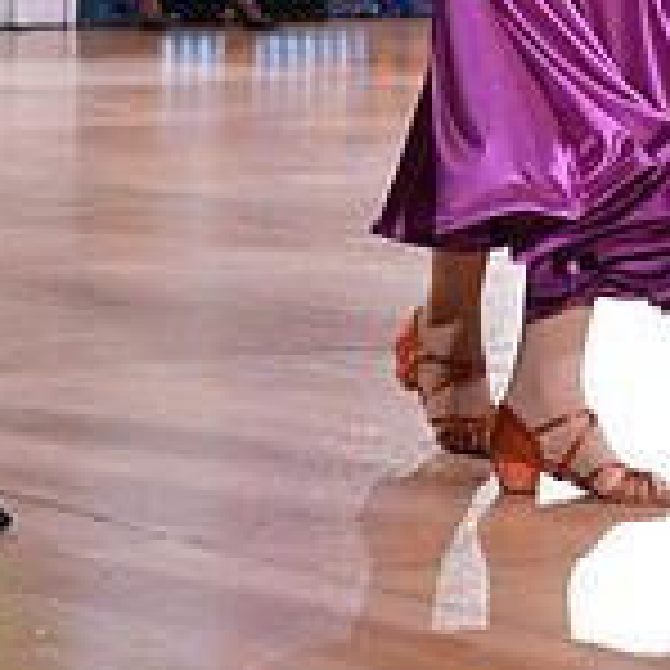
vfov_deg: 9.2
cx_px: 281
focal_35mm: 182
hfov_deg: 9.6
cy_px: -549
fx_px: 3985
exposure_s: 1/400
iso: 2000
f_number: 4
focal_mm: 55
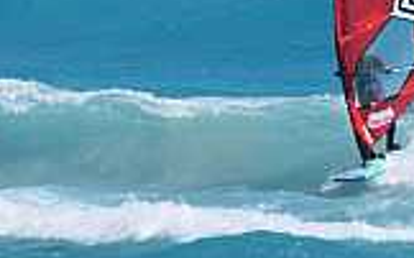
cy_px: -74
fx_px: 16315
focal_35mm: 1447
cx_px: 488
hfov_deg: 1.5
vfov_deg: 0.9
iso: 200
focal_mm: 300
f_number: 8
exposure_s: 1/1000
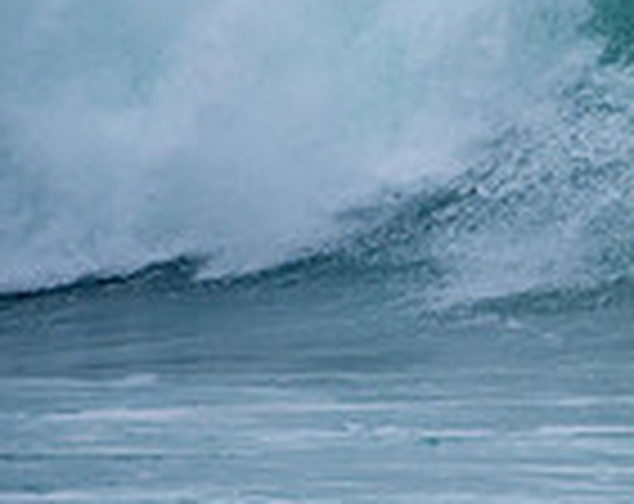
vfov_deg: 0.8
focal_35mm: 1936
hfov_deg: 1.0
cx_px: 1250
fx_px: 36227
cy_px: 164
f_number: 5.6
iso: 180
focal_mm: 500
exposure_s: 1/1000
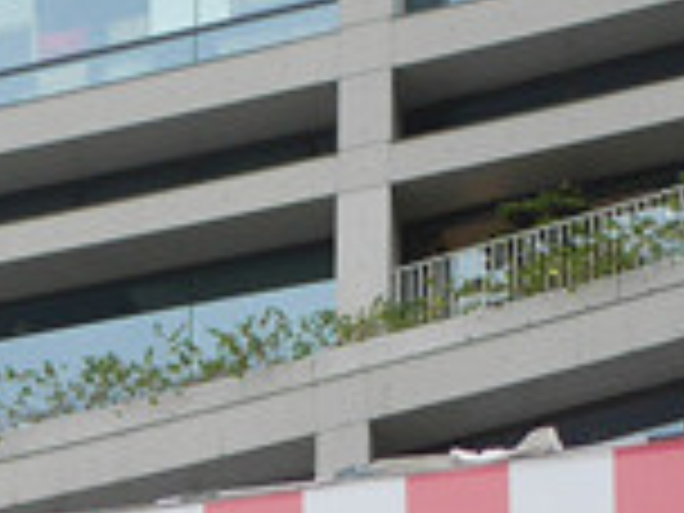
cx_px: -864
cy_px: 1606
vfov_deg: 6.7
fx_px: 3912
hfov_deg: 9.1
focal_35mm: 198
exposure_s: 1/250
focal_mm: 15
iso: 200
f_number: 2.5
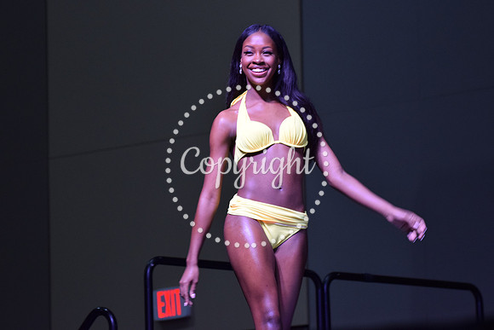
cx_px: 247
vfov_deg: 6.5
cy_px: 165
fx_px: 2882
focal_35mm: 210
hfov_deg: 9.8
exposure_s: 1/80
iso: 800
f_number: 4.5
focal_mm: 140
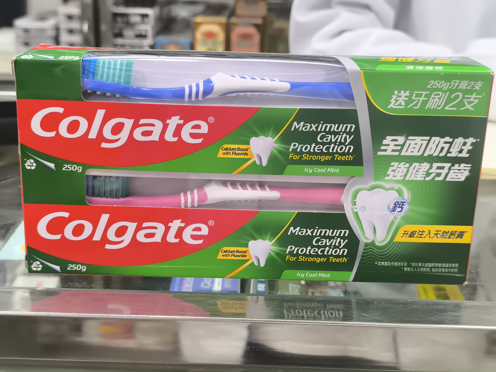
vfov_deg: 31.5
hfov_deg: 41.2
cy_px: 186
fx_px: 659
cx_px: 248
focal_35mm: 46
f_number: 1.65
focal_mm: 6.14
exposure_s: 1/100
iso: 200
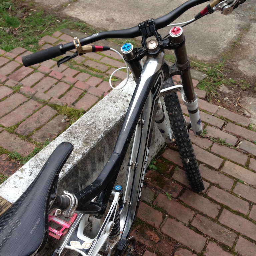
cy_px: 139
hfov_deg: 42.8
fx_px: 326
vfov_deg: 42.8
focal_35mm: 39
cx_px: 128
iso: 50
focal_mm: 4.12
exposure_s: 1/323
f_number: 2.4
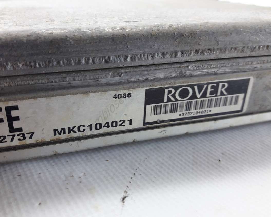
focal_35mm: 32
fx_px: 257
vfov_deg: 45.8
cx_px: 118
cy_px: 103
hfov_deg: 55.5
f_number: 1.9
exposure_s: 1/33
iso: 80
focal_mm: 3.7
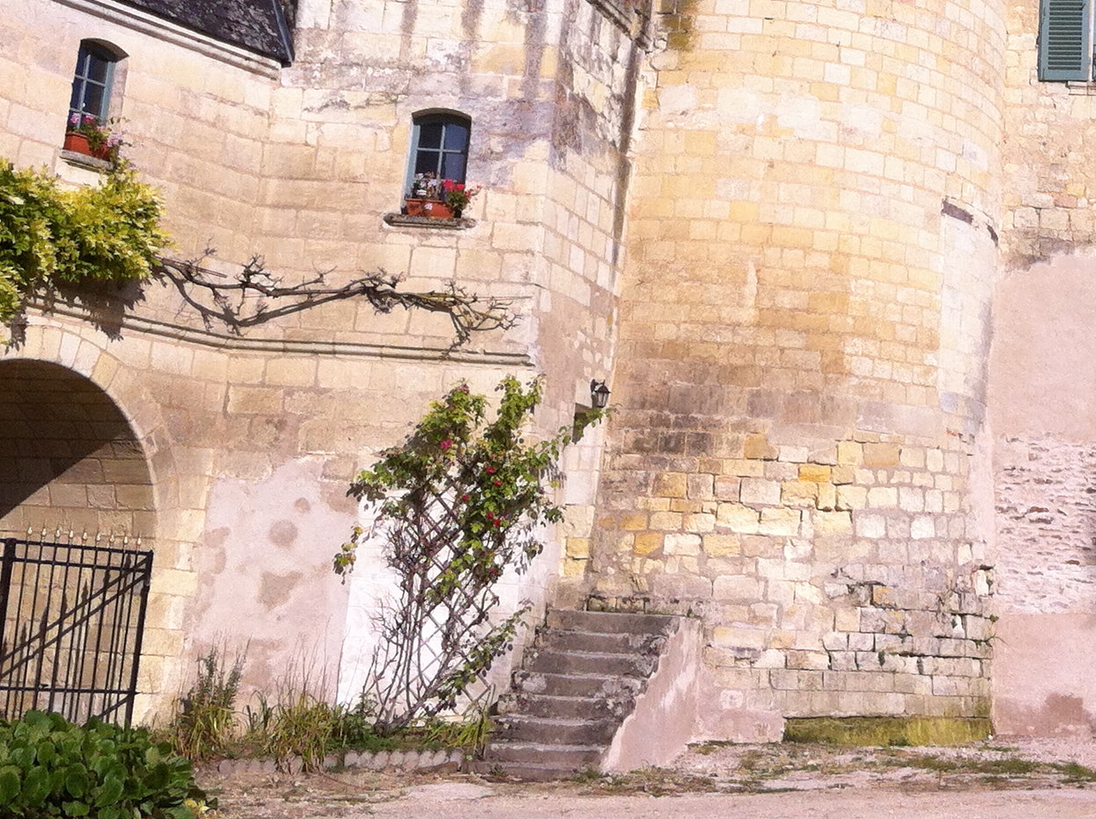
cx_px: 966
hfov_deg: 25.9
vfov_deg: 19.7
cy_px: 57
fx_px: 2308
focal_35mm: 73
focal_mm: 3.85
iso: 80
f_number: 2.8
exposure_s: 1/2514
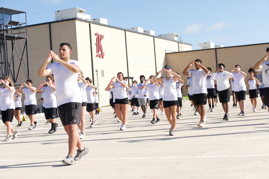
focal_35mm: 70
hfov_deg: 28.9
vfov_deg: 19.4
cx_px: 134
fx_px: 523
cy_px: 90
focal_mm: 70
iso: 800
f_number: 7.1
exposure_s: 1/1600
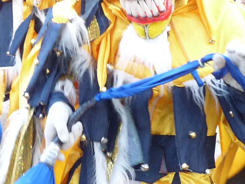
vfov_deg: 15.1
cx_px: 60
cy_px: 31
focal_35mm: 97
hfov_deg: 20.1
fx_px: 687
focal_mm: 4.8
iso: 200
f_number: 2.8
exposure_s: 1/100
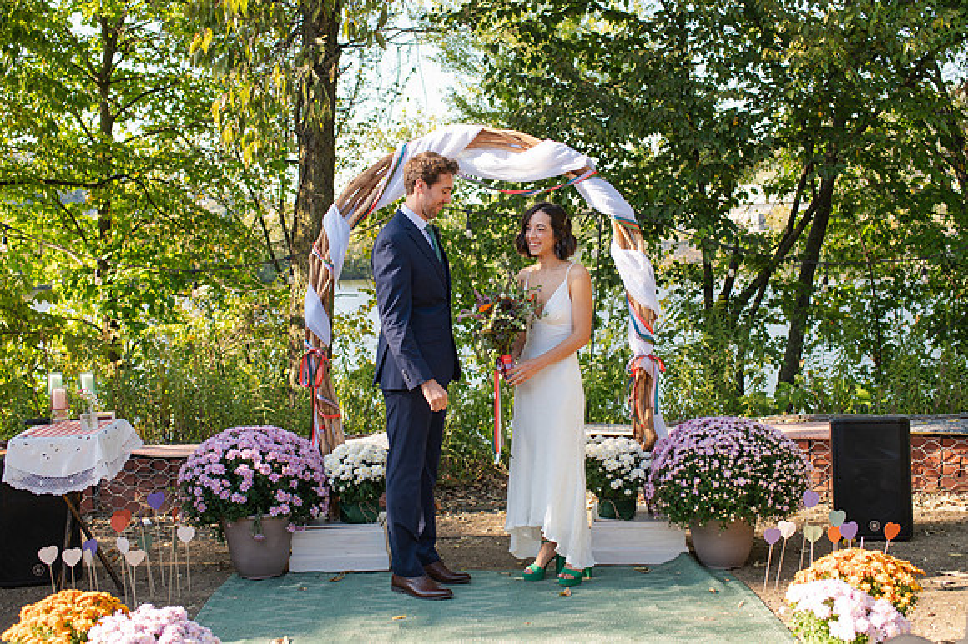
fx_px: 1101
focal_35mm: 41
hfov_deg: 47.5
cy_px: 321
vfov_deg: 32.6
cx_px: 482
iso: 800
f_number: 3.5
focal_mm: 35
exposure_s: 1/2000
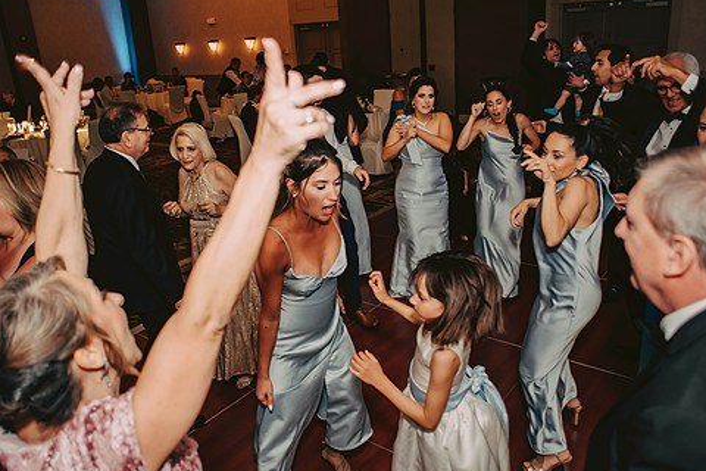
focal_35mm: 29
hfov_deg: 63.6
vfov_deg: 44.9
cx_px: 344
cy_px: 224
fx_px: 569
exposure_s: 1/100
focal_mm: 24
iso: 800
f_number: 2.8
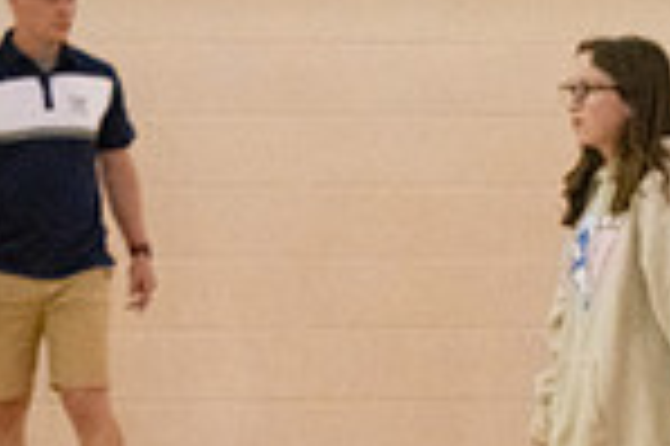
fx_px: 6228
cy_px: 426
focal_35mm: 335
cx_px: -333
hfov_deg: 6.1
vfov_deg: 4.1
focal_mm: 86
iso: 10000
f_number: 4
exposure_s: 1/800
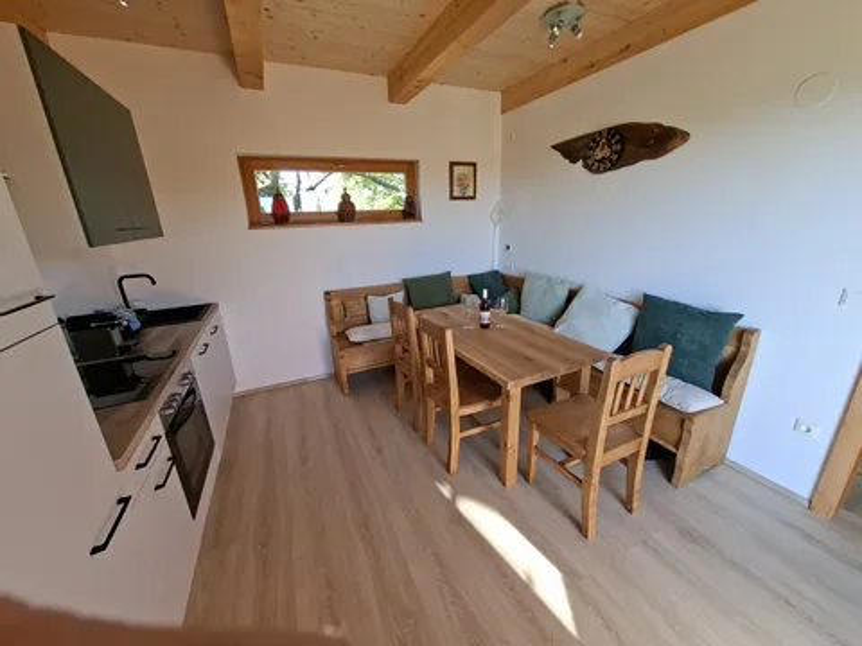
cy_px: 323
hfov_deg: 106.2
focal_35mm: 13
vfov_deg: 89.9
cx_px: 431
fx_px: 324
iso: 40
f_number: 2.2
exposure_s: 1/60
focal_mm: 1.74
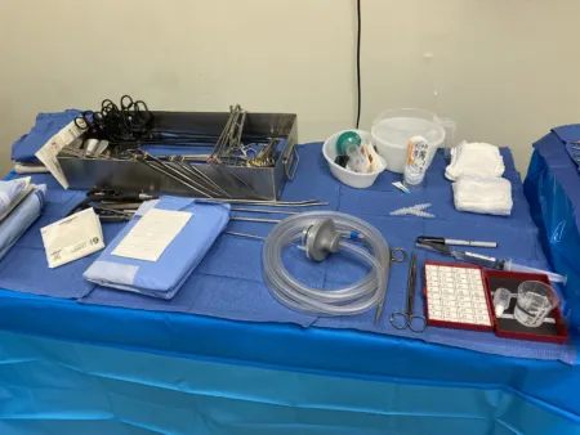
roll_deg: +4.3
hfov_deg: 67.3
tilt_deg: -35.0
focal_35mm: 26
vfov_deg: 53.1
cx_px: 290
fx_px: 436
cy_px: 218
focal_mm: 4.25
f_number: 1.8
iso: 80
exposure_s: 1/120
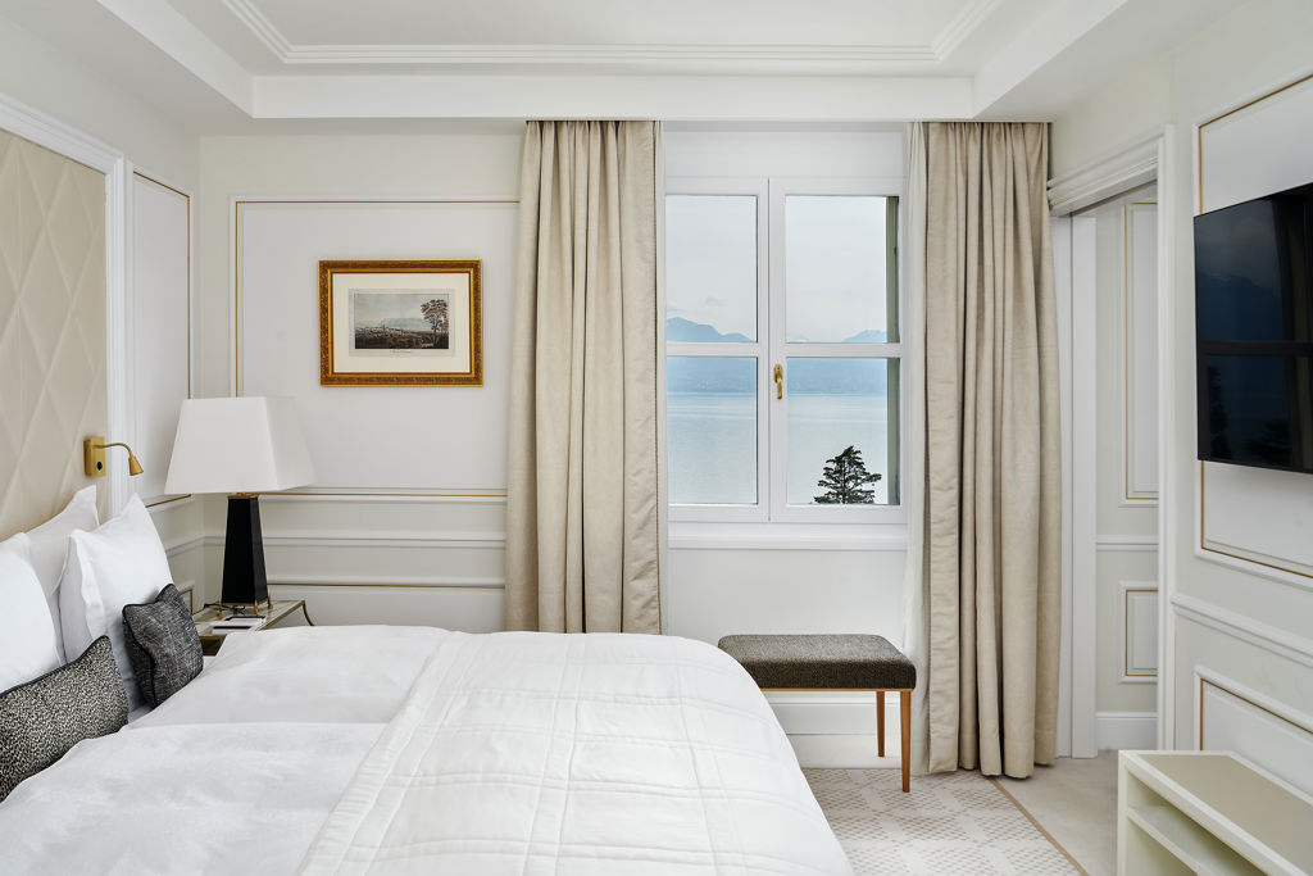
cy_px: 438
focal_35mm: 28
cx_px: 656
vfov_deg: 46.4
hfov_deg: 65.5
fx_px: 1021
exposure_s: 1/1.67
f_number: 13
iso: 100
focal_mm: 28
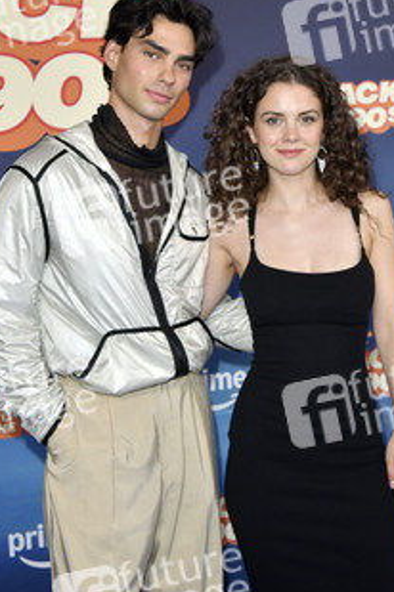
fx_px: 1020
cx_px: 207
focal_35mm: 62
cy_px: 307
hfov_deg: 21.9
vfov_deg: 32.4
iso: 800
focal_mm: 48
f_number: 6.3
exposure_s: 1/200
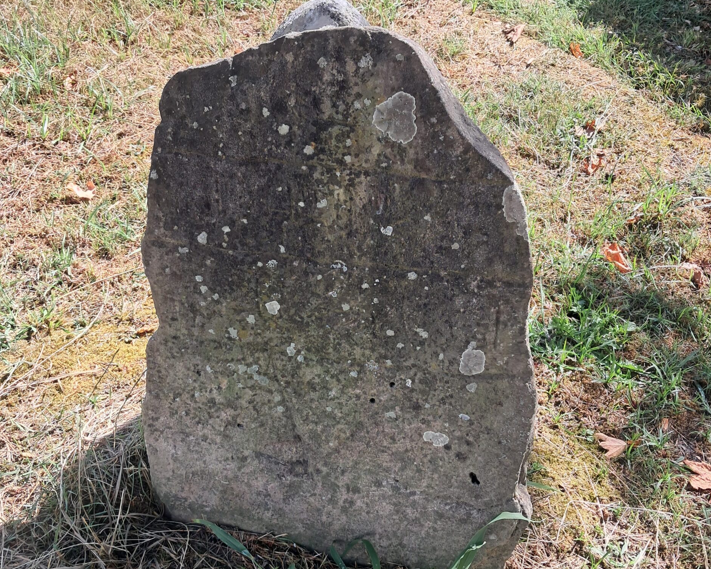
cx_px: 357
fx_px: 758
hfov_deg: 50.3
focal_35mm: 36
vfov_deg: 41.2
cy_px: 287
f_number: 1.8
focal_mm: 4
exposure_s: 1/168
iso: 50
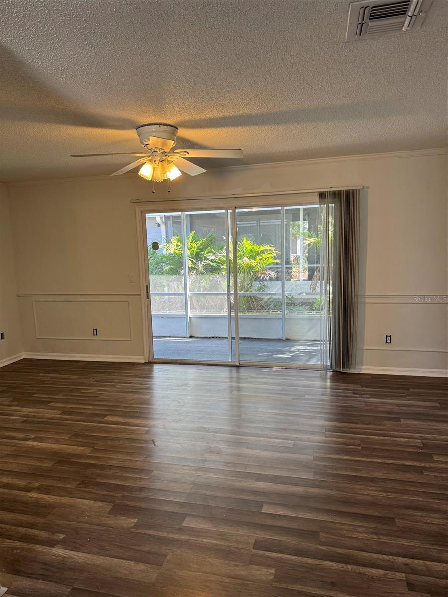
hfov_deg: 56.8
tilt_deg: -6.8
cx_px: 224
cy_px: 298
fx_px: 414
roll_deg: +2.7
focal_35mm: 24
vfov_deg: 71.6
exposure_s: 1/120
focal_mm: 6.76
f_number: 1.78
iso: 200
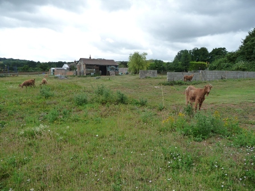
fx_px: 221
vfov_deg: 46.8
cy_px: 96
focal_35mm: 30
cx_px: 128
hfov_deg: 60.0
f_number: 3.4
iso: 160
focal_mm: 5
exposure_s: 1/500
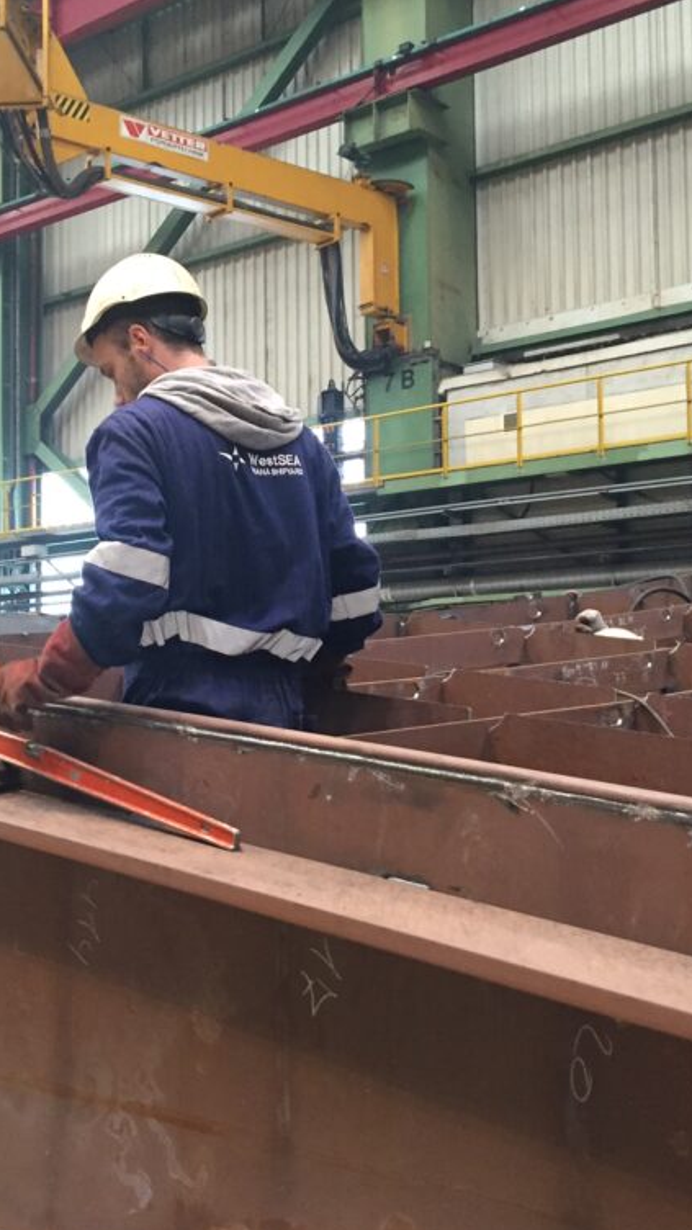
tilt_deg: +5.0
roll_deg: +1.3
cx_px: 281
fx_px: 1403
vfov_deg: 47.4
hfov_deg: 27.7
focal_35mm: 43
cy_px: 623
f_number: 2.2
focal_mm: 4.15
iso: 200
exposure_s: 1/33
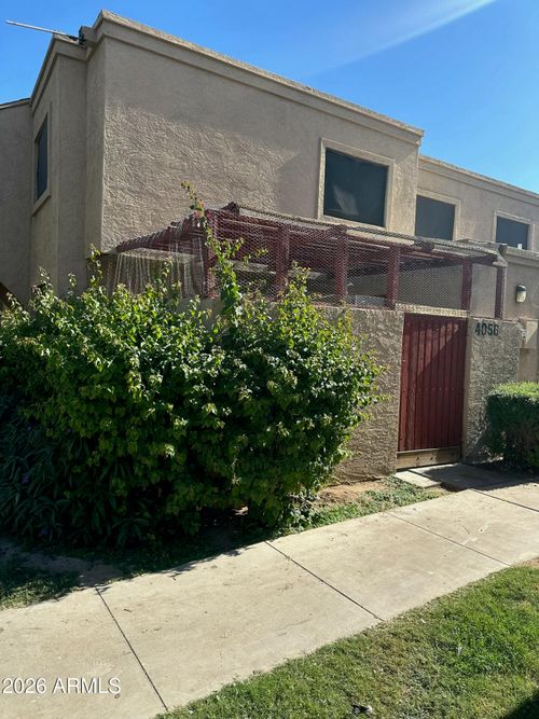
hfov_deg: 56.8
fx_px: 498
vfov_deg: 71.6
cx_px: 270
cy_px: 360
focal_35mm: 24
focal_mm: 6.86
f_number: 1.78
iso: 80
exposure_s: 1/2660
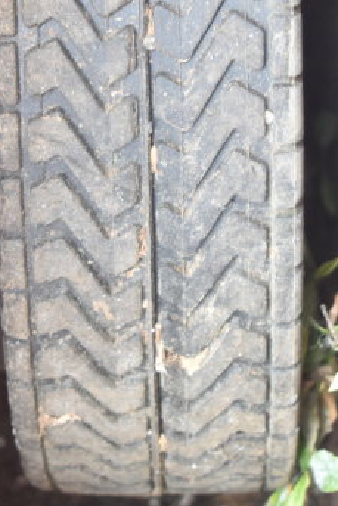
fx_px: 2251
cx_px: 148
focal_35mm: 160
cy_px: -139
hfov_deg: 8.6
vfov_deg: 12.5
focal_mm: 40
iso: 560
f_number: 5
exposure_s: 1/60
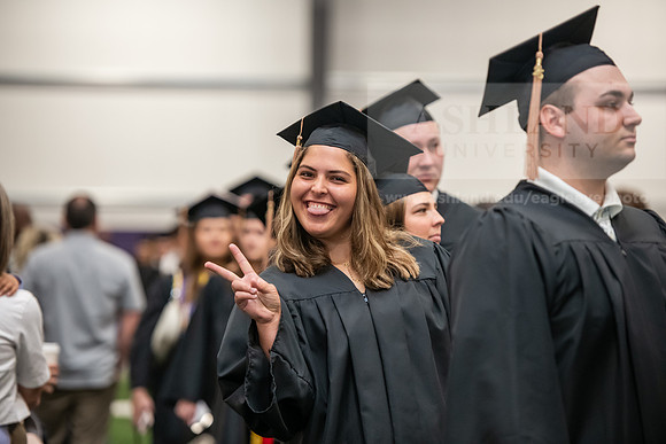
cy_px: 222
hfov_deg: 13.2
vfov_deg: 8.9
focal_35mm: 155
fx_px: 2868
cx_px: 333
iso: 2500
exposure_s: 1/200
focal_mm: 155
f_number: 3.2
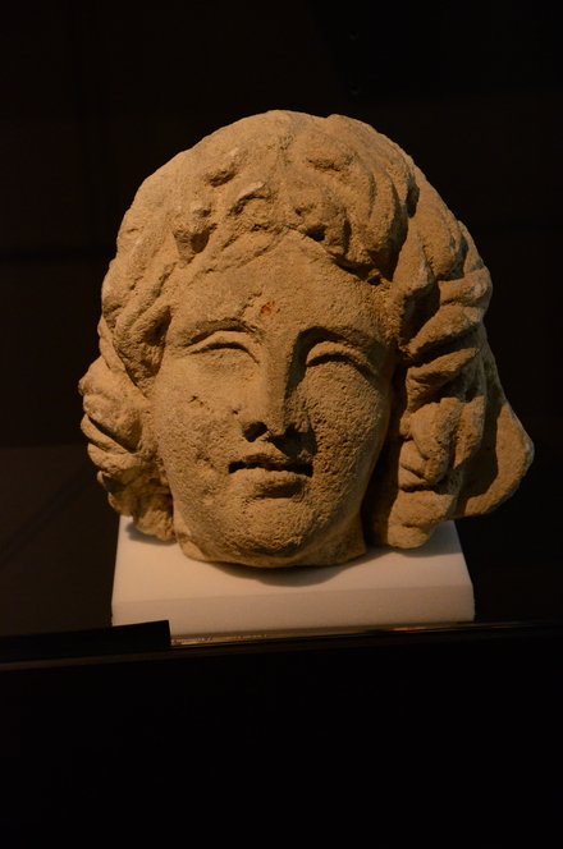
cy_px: 424
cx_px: 282
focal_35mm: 105
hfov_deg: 13.0
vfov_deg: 19.5
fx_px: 2473
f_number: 5.3
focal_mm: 70
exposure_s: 1/250
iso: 2500
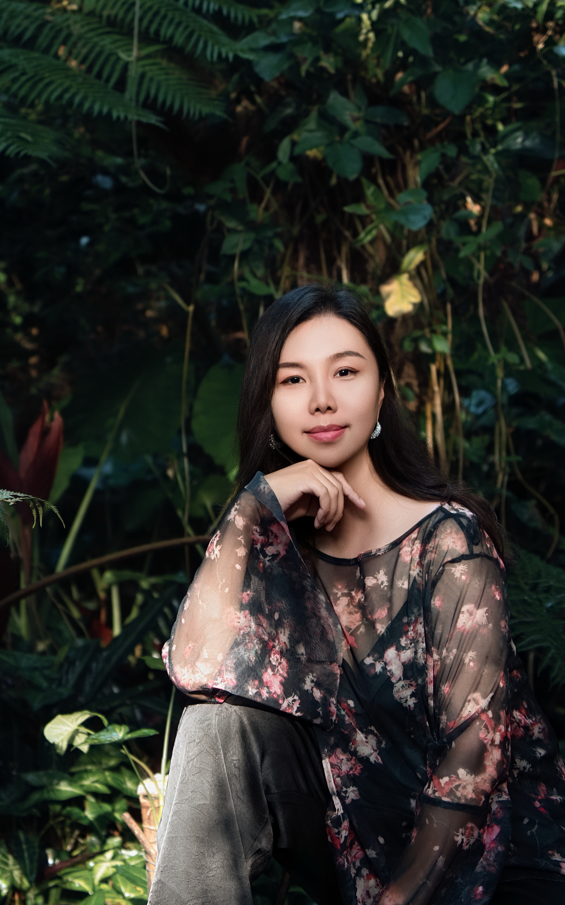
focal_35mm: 67
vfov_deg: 30.6
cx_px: 249
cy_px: 488
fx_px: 1651
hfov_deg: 19.4
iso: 640
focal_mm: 40
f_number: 3.2
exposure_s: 1/125
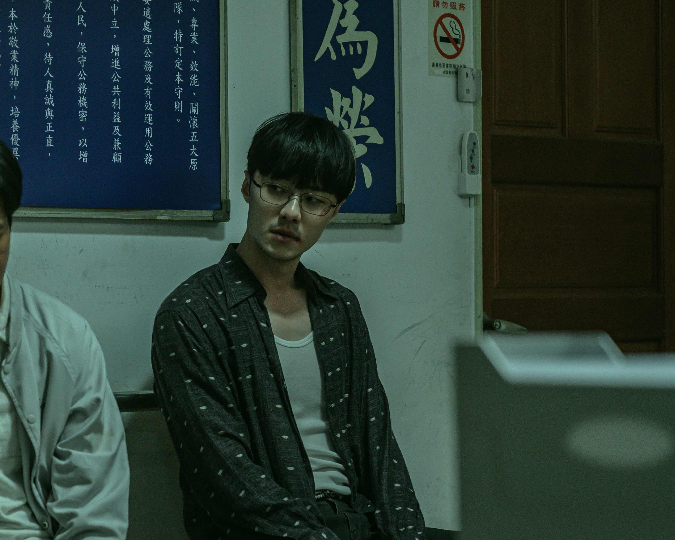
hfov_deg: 16.1
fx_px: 2377
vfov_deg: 12.9
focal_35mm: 119
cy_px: 350
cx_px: 166
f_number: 2.8
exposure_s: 1/200
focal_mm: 70
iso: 1250
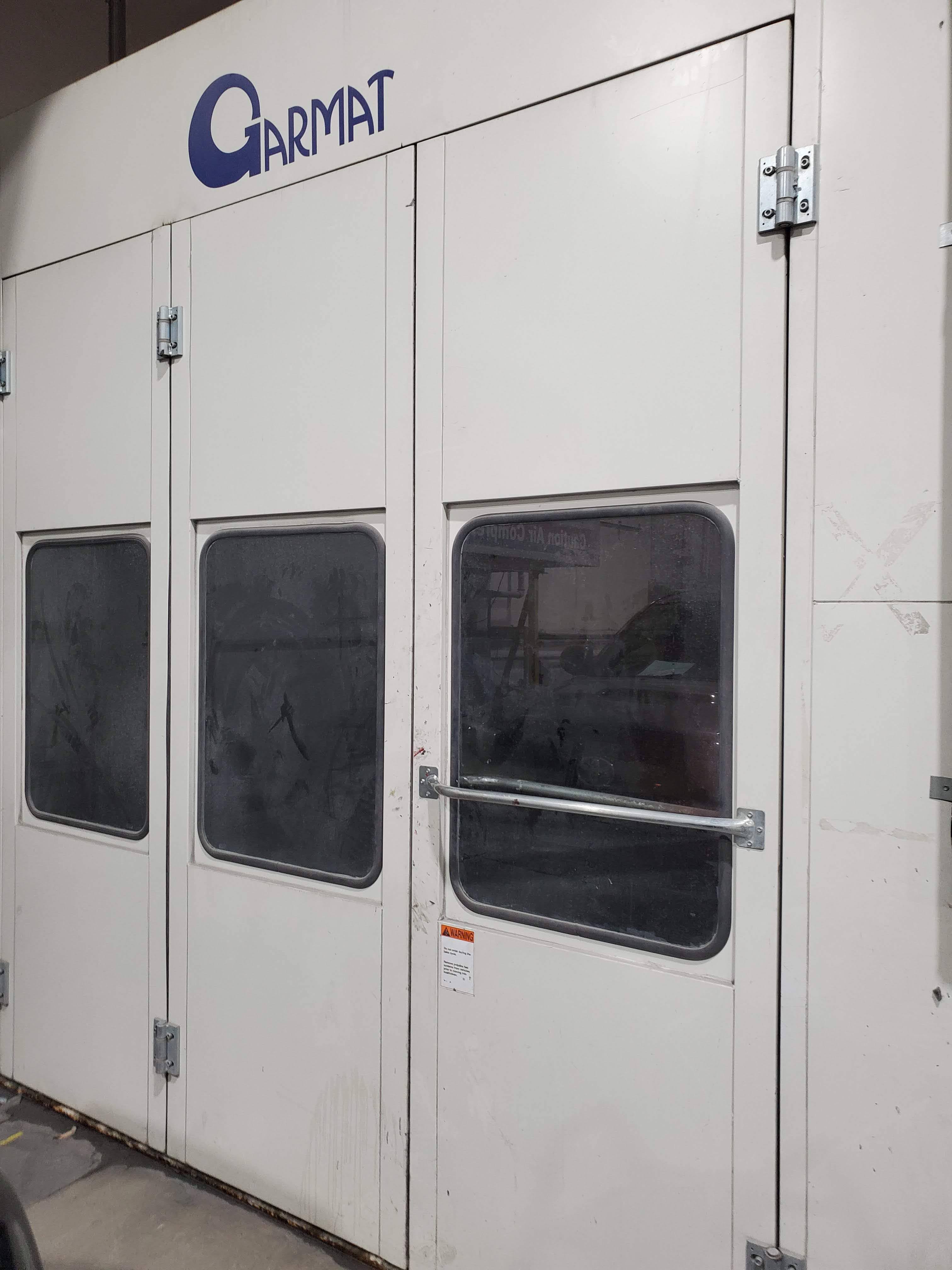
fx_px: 953
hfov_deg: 53.1
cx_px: 476
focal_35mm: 26
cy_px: 635
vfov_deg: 67.3
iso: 200
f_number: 2.4
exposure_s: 1/39
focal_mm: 4.3
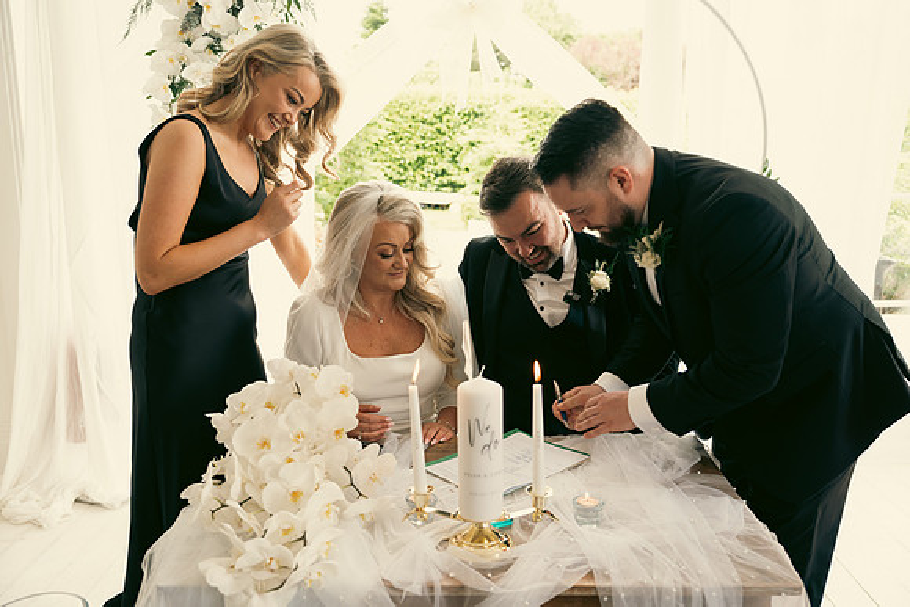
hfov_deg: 57.2
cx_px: 455
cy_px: 304
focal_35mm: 33
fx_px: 834
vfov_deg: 40.0
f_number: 3.5
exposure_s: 1/160
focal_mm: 33
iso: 125
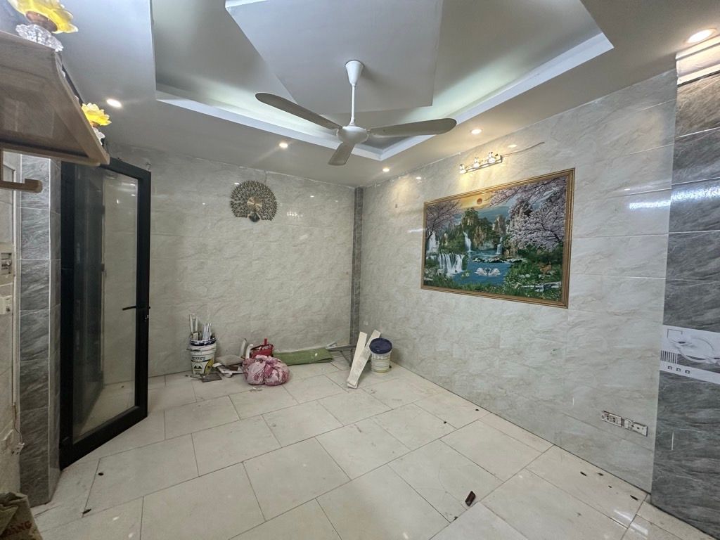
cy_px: 270
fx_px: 291
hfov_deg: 102.1
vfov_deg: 85.7
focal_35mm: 14
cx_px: 360
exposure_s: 1/100
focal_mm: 2.22
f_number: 2.2
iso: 200
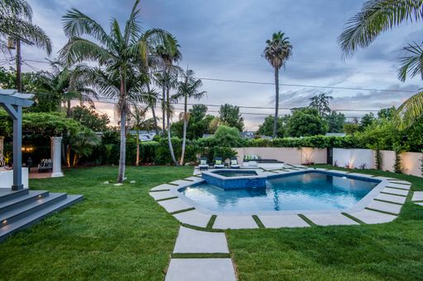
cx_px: 212
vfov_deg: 73.7
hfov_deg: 96.8
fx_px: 188
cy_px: 140
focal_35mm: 16
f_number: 8
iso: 320
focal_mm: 16
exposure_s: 1/20
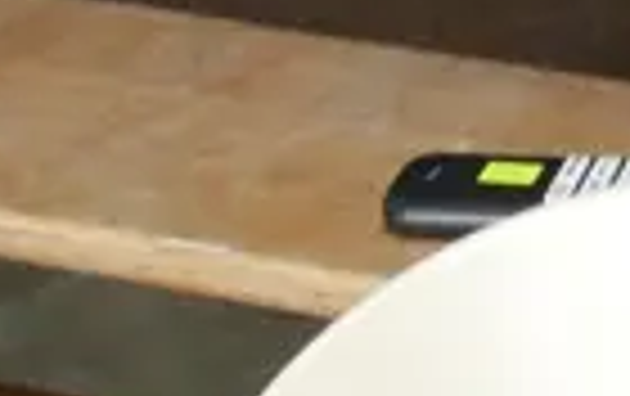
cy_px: -1240
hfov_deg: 7.4
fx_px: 4798
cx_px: 783
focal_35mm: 279
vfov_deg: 4.3
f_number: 4
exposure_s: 1/80
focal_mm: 18
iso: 200
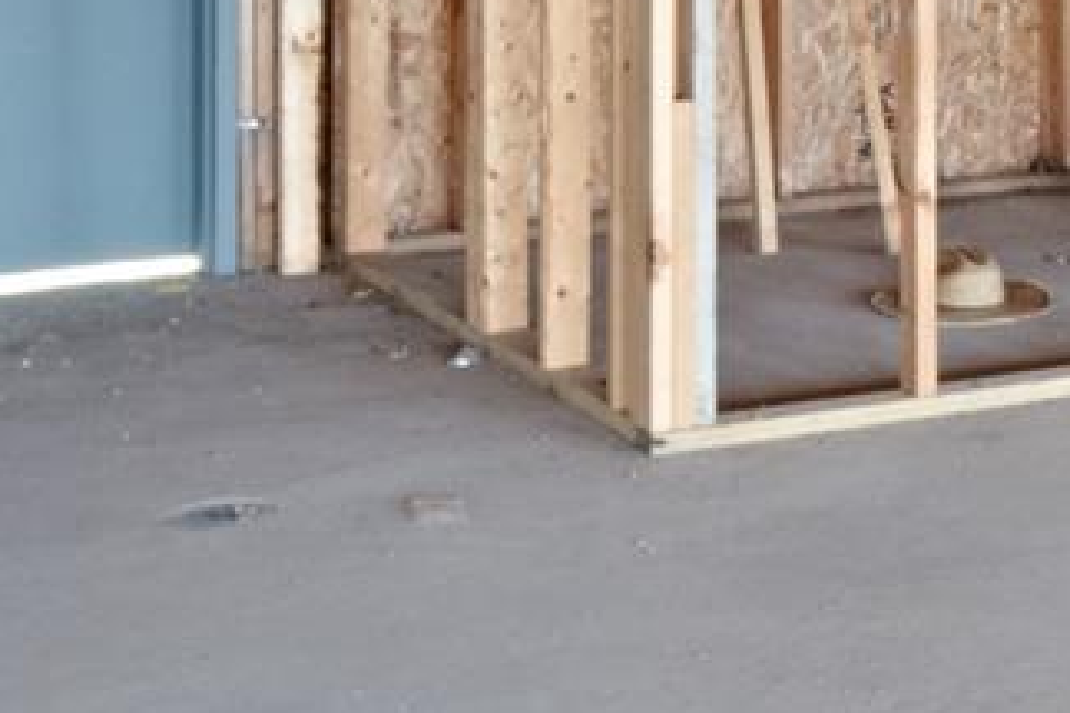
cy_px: -302
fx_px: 2822
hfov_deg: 19.5
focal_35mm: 95
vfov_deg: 13.7
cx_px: 1454
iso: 400
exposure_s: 1/2
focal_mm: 15
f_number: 9
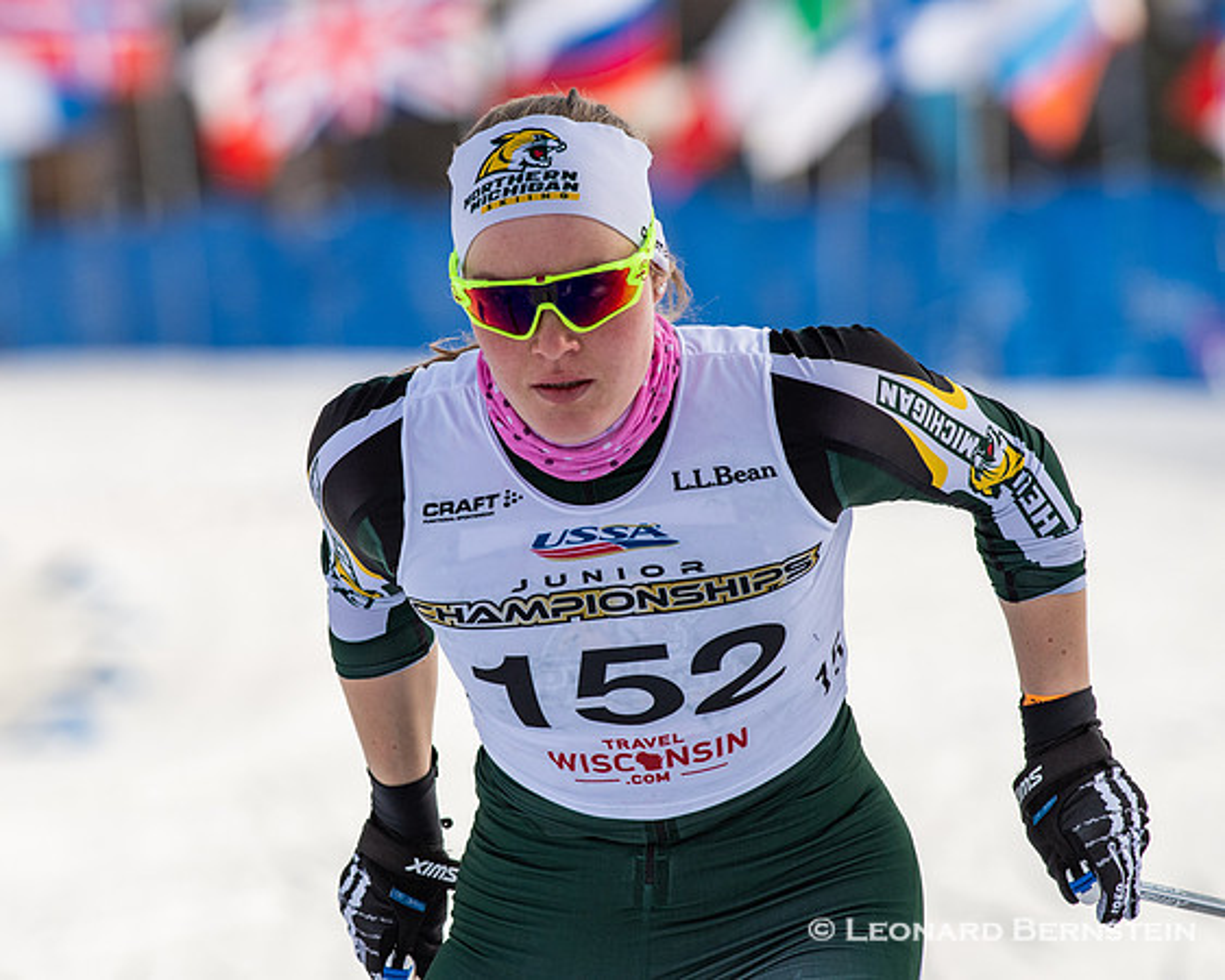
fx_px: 18463
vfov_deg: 3.0
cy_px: 488
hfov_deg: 3.8
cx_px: 487
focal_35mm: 509
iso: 400
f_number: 6.3
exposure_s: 1/2000
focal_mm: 300
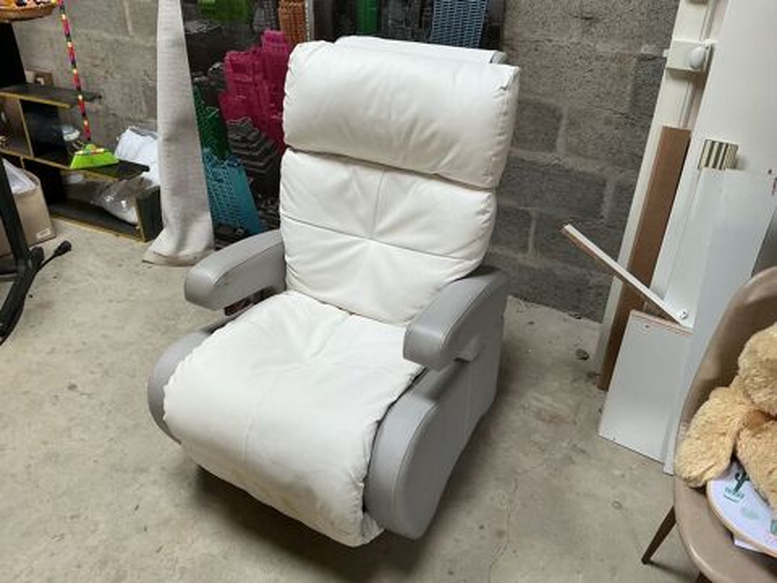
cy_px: 292
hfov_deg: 61.7
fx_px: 651
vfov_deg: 48.2
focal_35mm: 29
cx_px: 388
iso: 80
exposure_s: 1/60
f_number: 1.8
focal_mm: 3
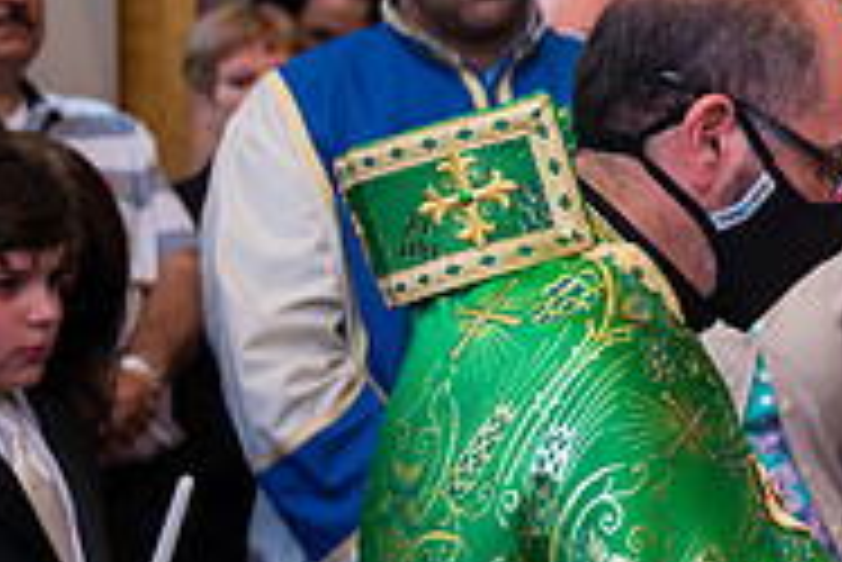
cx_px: 1261
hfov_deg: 14.7
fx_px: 3043
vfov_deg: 10.6
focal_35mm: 130
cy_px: 387
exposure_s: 1/125
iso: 1600
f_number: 3.2
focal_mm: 42
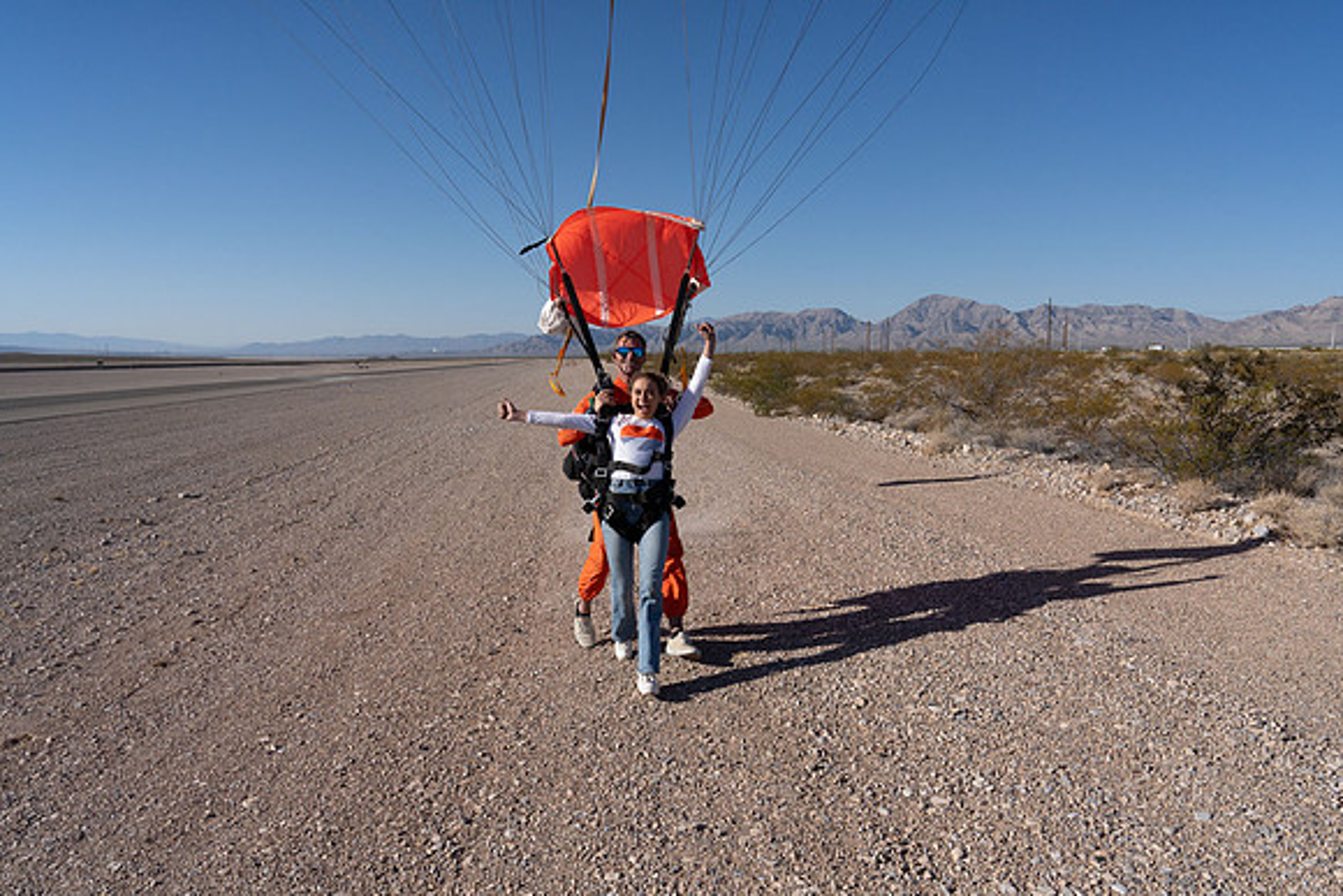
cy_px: 448
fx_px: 896
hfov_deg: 73.7
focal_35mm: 24
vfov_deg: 53.2
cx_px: 672
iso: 800
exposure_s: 1/2000
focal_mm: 24
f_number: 11
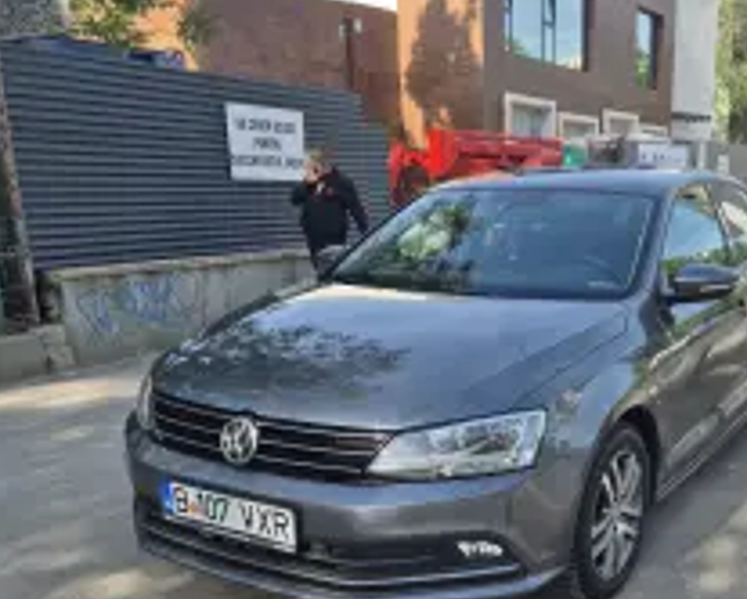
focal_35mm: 39
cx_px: 498
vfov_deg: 37.4
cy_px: 444
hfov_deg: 46.1
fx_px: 863
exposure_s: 1/822
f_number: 1.8
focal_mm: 5.4
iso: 25
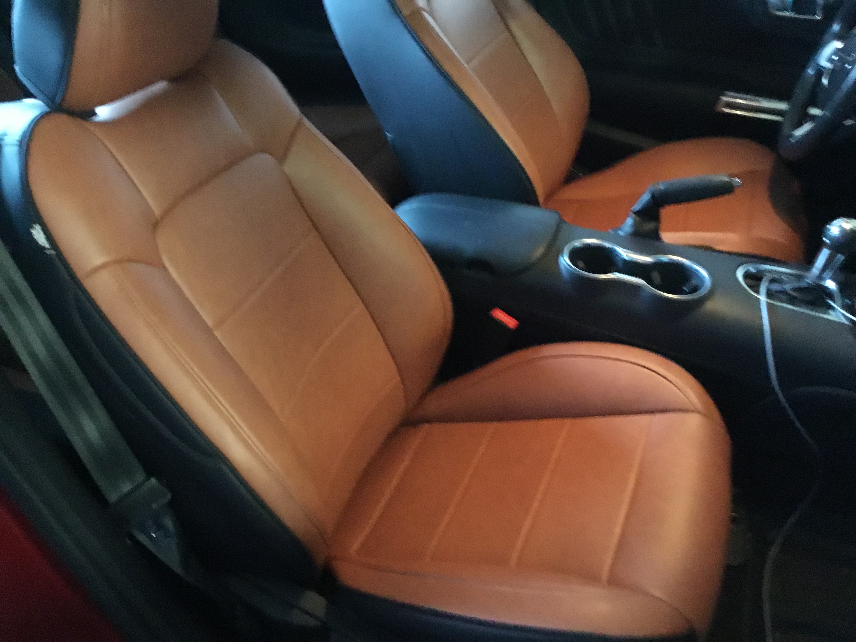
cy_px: 321
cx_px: 428
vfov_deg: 45.4
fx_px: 767
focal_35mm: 31
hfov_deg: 58.4
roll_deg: +2.2
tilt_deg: -34.6
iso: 800
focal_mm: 3.3
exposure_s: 1/15
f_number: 2.4
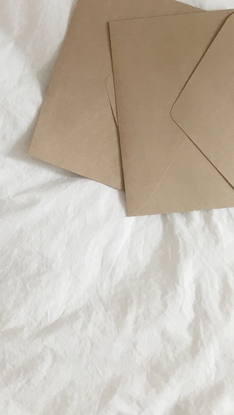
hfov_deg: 20.6
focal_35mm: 55
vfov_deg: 37.8
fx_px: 607
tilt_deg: -73.4
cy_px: 180
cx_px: -35
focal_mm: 4.15
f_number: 2.2
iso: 64
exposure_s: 1/30
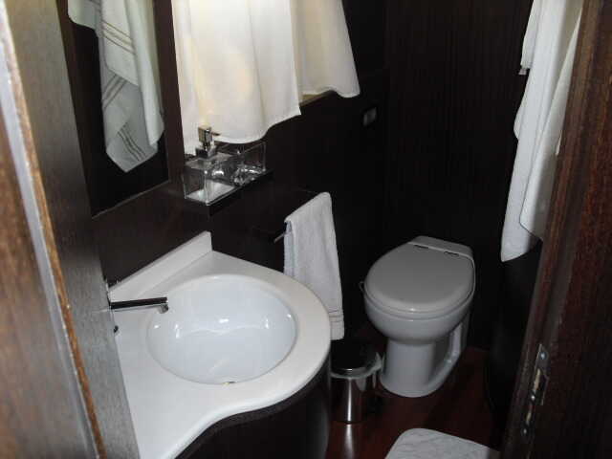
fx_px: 636
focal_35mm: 36
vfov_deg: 39.7
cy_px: 230
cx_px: 306
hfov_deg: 51.4
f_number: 3.1
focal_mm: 6.3
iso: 100
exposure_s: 1/60
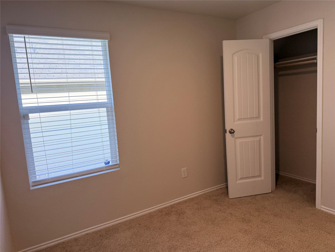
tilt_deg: -7.7
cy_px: 126
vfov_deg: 56.8
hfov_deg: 71.6
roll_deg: +3.6
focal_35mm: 24
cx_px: 168
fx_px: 232
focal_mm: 6.76
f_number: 1.78
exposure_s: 1/215
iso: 125
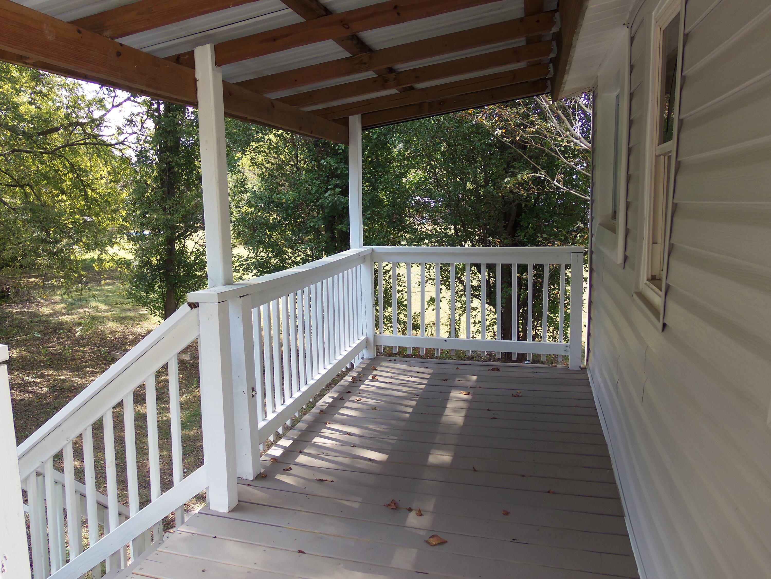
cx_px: 386
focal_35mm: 26
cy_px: 290
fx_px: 579
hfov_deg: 67.3
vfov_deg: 53.1
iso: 64
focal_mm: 4.7
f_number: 3.2
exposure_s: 1/80
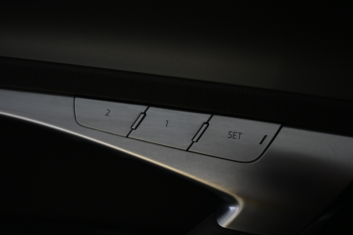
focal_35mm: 49
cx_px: 176
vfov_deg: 27.7
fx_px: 478
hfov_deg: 40.5
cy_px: 118
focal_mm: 32.5
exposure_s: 1/50
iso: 1000
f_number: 5
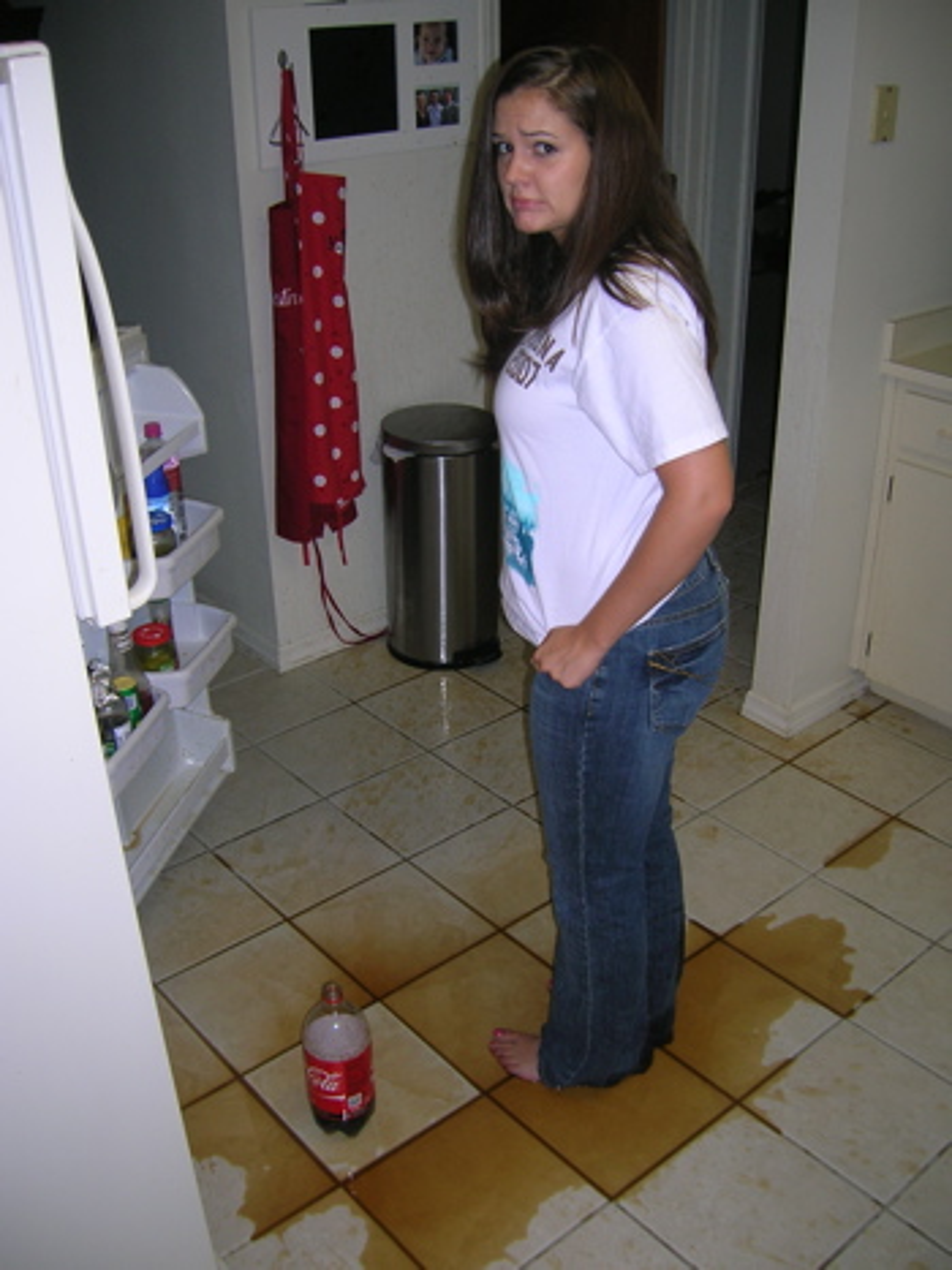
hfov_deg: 41.8
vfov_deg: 54.0
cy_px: 635
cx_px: 476
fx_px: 1247
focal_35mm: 34
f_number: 2.9
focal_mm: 5.7
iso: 50
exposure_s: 1/60.1
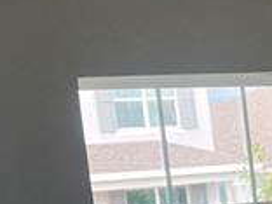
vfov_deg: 8.4
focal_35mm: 171
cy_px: 340
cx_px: 624
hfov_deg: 10.2
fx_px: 1344
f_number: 1.5
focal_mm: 5.7
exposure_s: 1/120
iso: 100
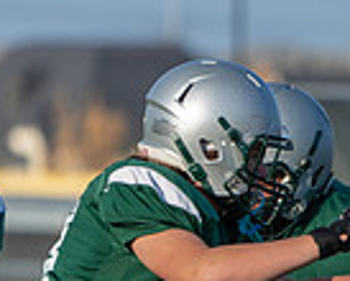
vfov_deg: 1.0
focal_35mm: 1552
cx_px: 872
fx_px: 16100
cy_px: 464
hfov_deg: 1.2
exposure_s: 1/1250
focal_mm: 294
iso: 250
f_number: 5.6
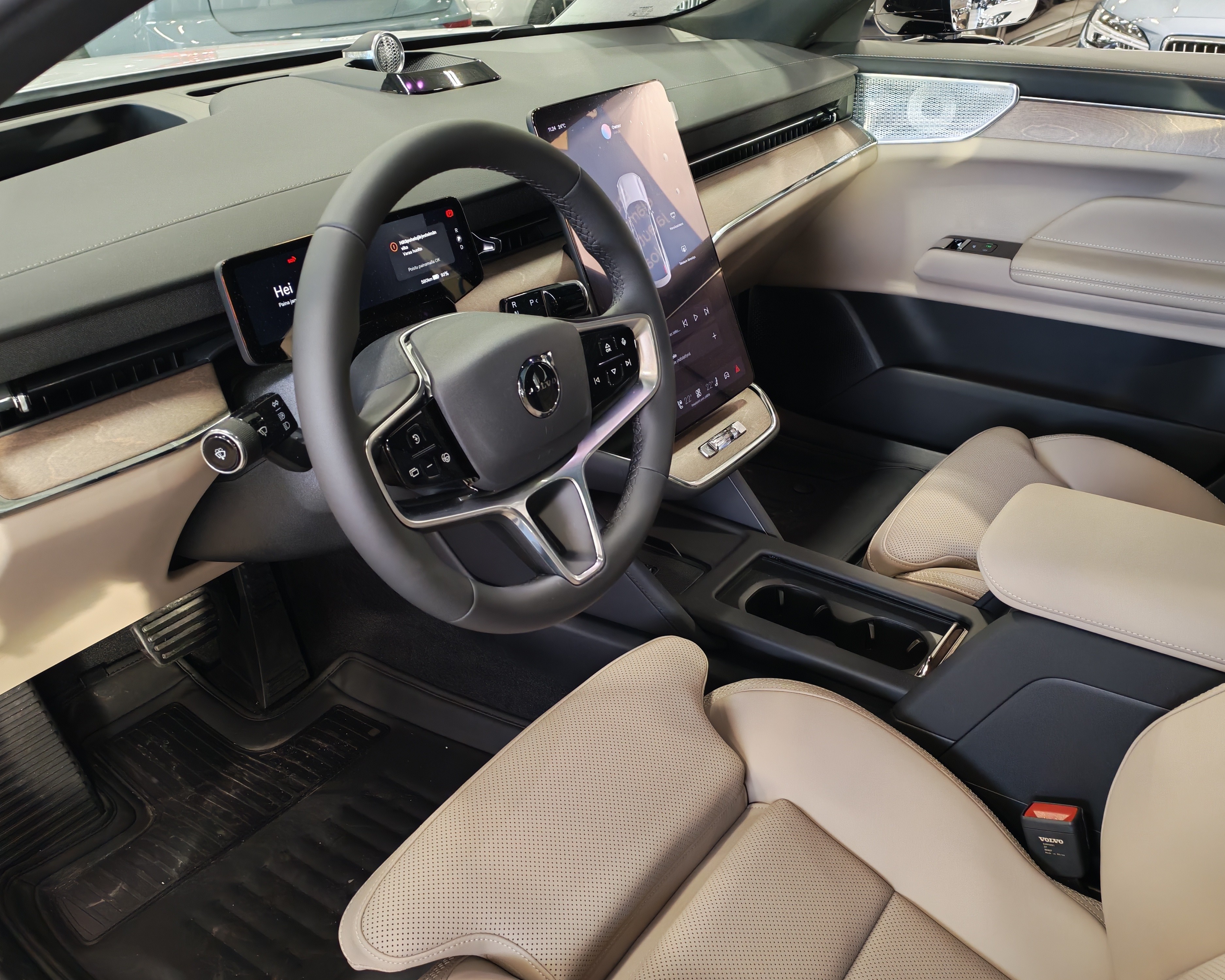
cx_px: 627
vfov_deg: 44.5
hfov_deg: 54.2
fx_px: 1196
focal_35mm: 33
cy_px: 485
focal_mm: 6.12
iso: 912
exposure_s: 1/50
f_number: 1.9
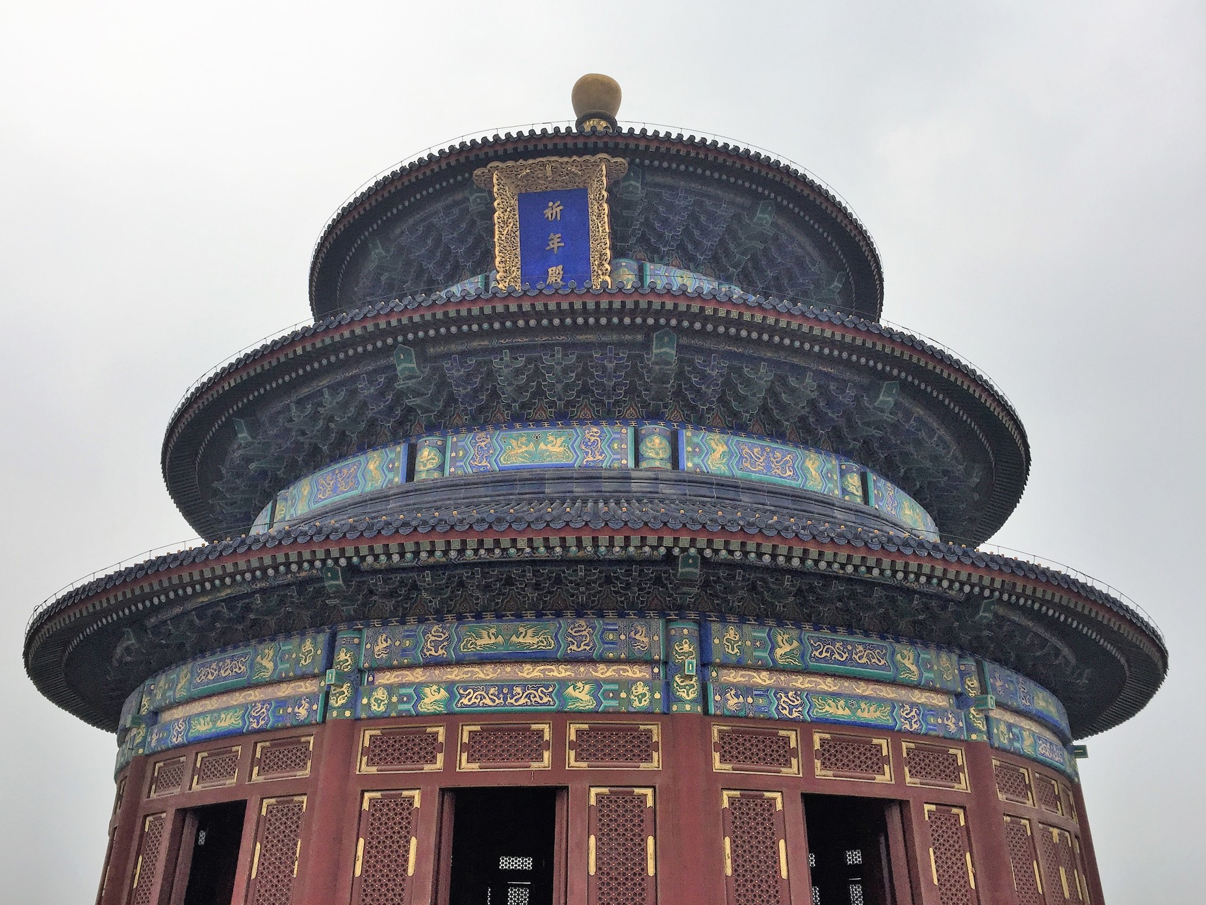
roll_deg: -2.1
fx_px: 1045
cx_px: 584
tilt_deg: +27.5
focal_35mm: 30
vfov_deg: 46.8
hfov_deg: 60.0
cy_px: 441
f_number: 2.2
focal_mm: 4.15
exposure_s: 1/1522
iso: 32
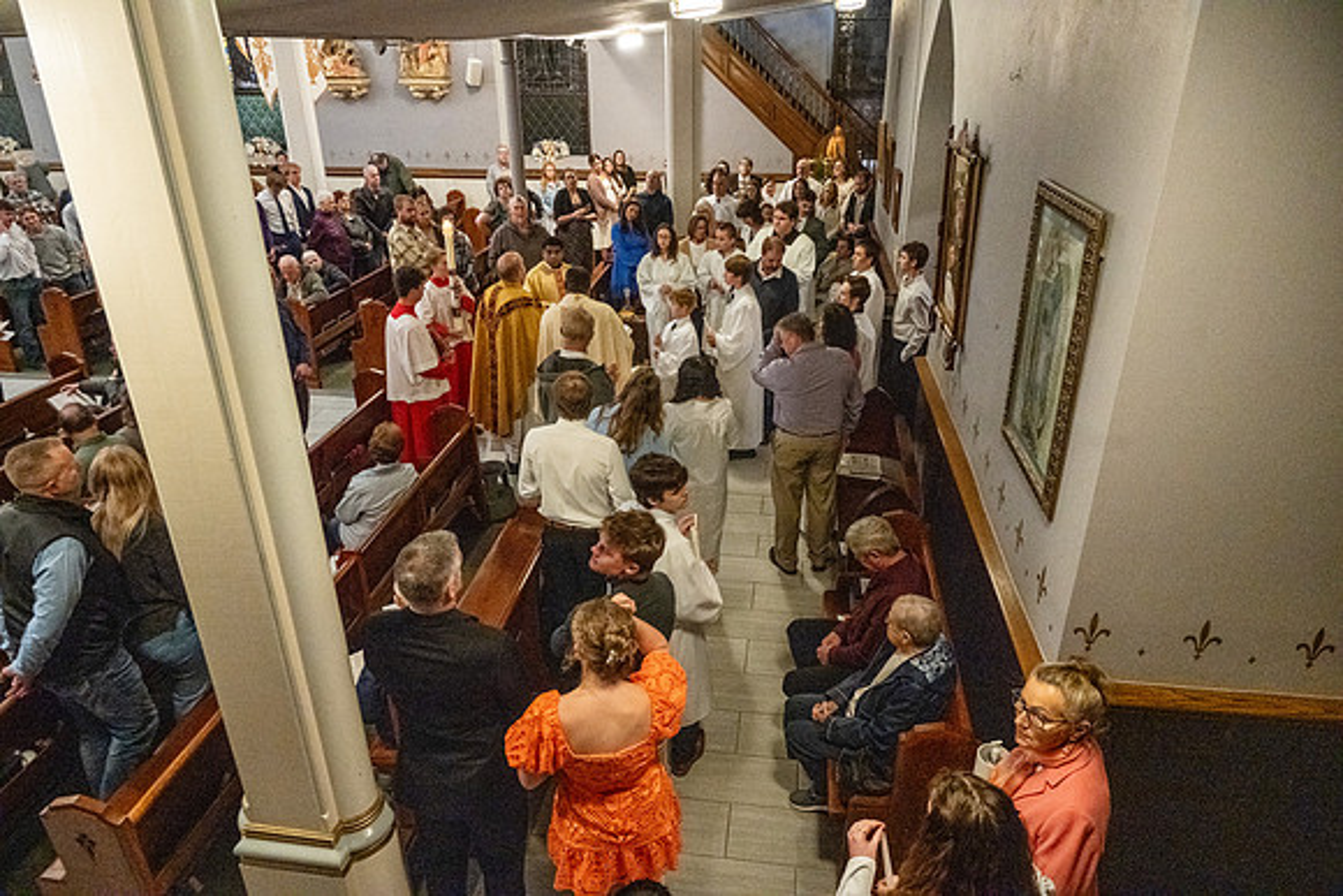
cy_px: 448
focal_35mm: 24
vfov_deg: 53.2
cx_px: 672
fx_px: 896
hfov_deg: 73.7
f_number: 6.3
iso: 5000
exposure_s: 1/60
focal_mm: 24
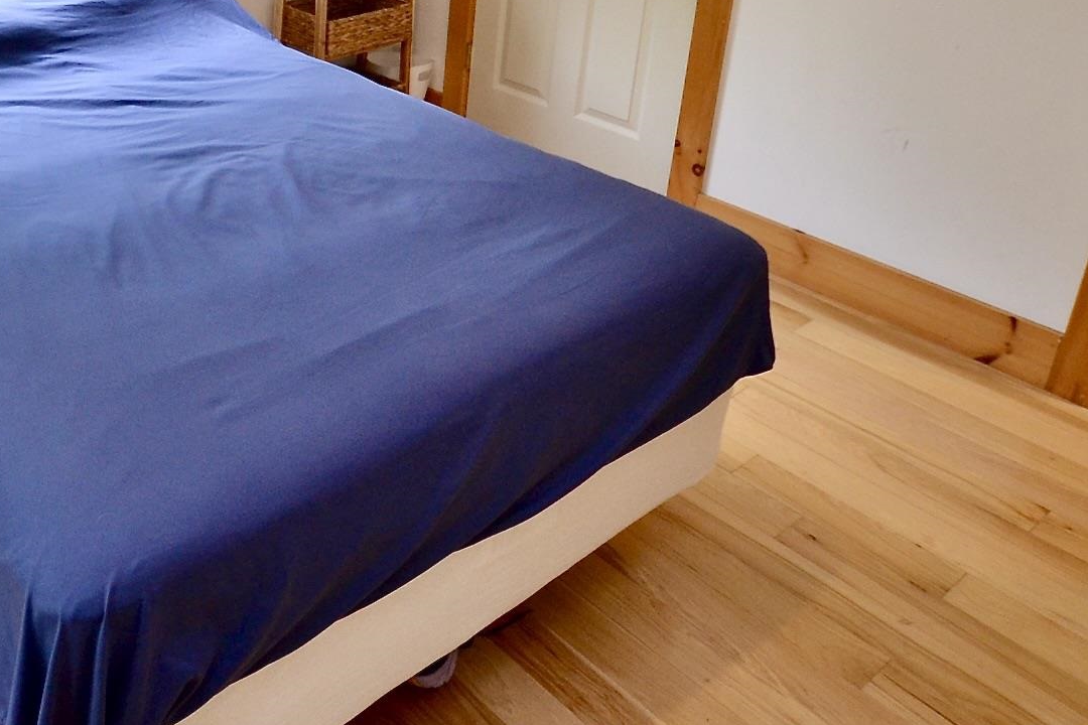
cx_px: 138
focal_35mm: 32
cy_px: 50
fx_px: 967
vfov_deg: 37.9
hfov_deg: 52.6
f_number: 3.5
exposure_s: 1/60
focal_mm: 10
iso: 1100
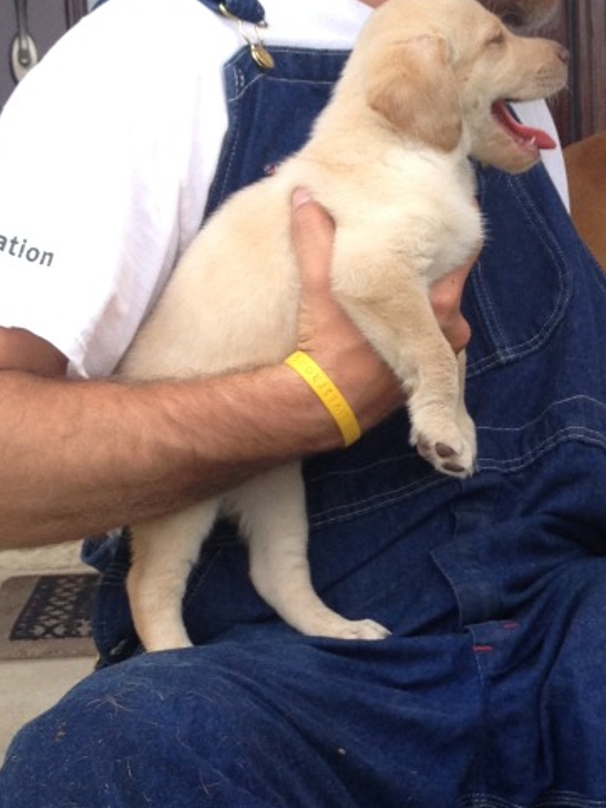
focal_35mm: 99
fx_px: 2312
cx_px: 489
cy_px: 648
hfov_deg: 14.8
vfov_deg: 19.6
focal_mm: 4.28
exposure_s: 1/361
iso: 50
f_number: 2.4
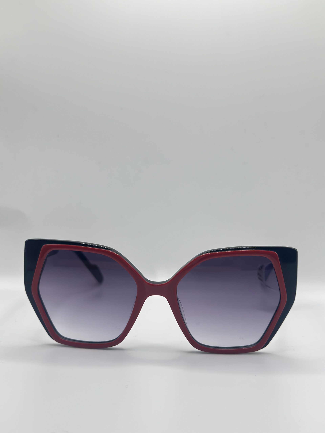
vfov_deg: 39.7
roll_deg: -0.8
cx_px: 162
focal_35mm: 48
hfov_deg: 30.3
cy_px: 216
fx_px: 601
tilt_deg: -26.9
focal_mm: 6.86
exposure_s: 1/608
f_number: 1.78
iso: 80
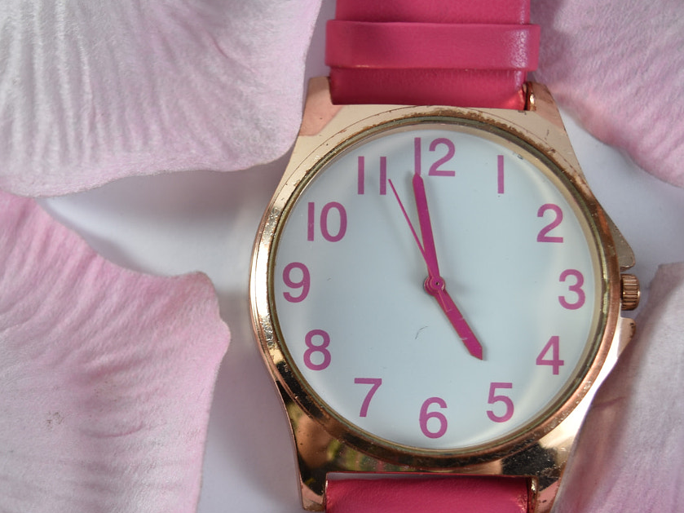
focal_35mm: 77
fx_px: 1521
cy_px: 292
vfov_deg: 19.1
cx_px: 196
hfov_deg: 25.1
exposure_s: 1/40
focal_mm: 28
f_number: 4.5
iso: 100
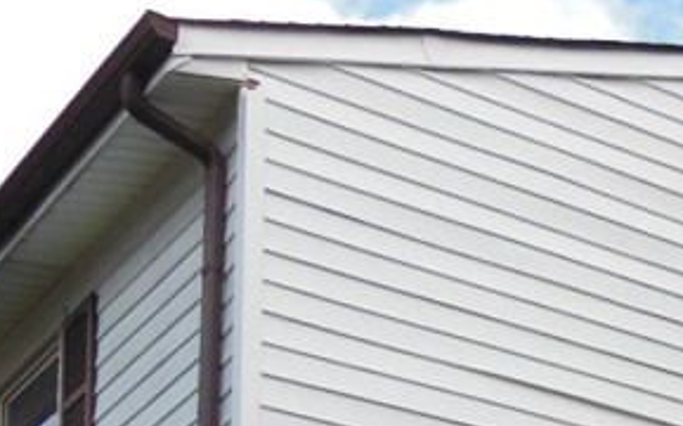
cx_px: 761
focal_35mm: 109
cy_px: 772
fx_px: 2027
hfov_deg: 18.4
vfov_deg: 11.2
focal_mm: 5.2
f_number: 3.7
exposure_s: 1/500
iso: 125
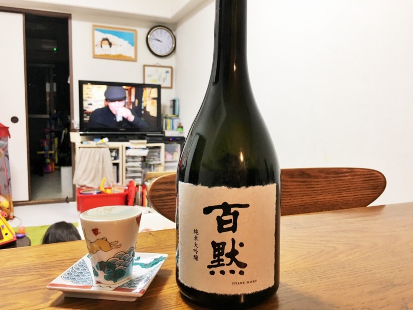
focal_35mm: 29
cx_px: 206
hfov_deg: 61.7
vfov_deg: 48.2
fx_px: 346
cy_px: 155
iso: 50
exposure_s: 1/15
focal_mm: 4.15
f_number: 2.2
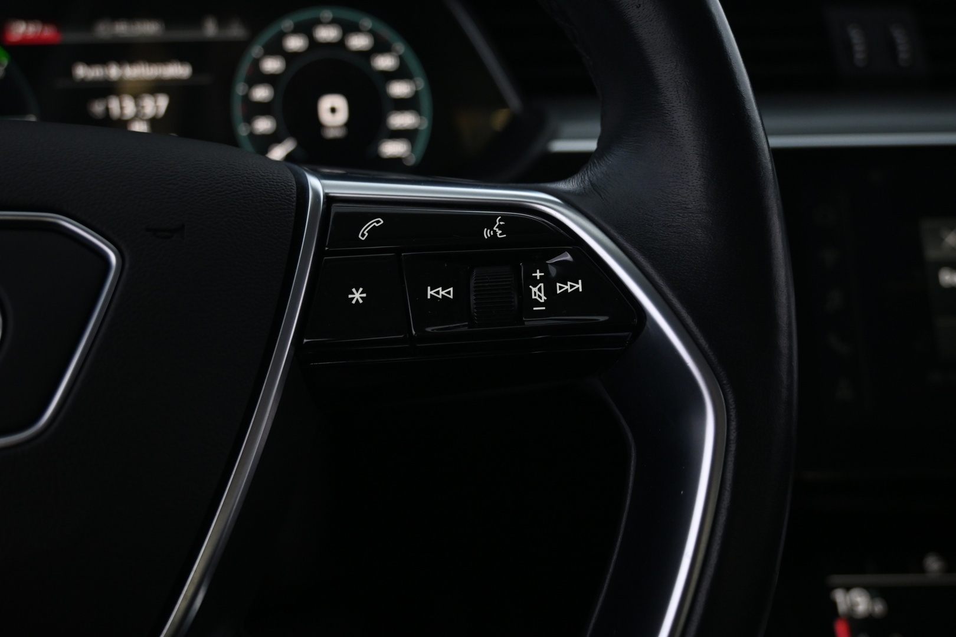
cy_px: 318
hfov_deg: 61.9
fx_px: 797
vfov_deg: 43.6
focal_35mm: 30
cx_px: 478
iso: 1100
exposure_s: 1/30
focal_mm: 20
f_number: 3.8
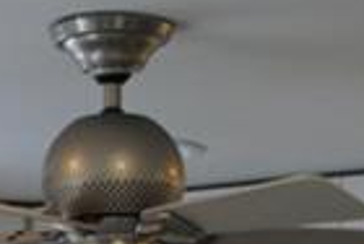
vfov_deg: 5.4
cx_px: -104
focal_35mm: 241
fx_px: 2442
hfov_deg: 8.4
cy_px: 745
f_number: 4
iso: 200
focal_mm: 22
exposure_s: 1/40
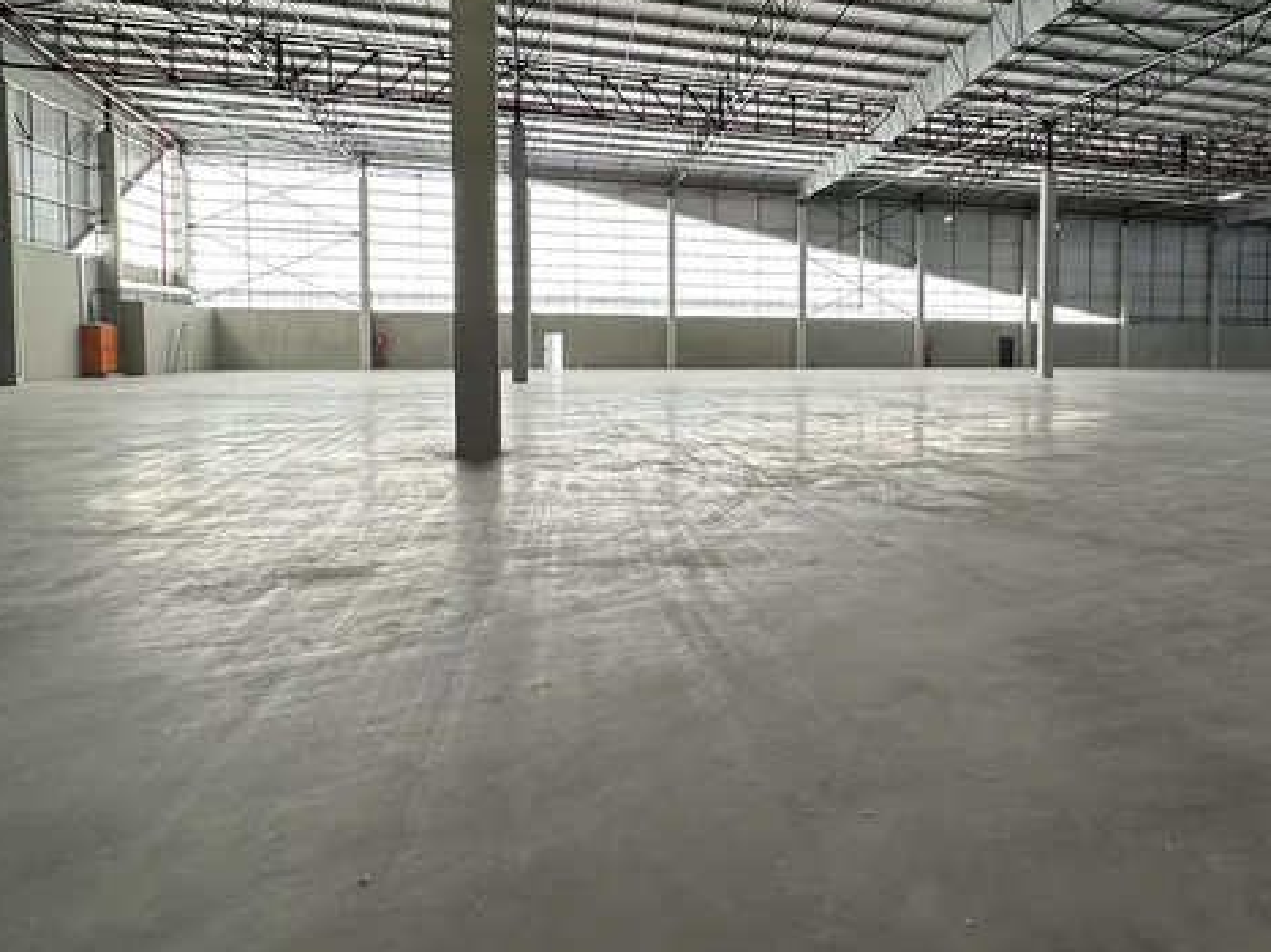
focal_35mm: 24
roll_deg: -0.7
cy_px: 384
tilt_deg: -3.5
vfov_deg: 56.4
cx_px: 857
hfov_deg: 69.4
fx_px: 881
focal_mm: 2.22
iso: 64
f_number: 2.2
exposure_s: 1/99
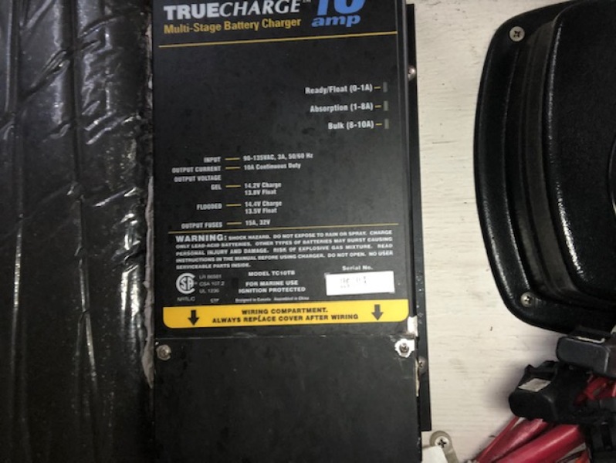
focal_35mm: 32
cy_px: 232
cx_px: 308
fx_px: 570
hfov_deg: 56.8
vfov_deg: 44.2
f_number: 2.2
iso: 250
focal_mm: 2.87
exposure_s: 1/30
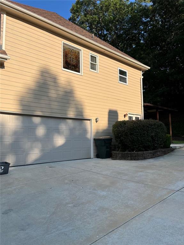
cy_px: 122
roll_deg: +1.5
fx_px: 184
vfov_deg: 67.3
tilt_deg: +4.4
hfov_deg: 53.1
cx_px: 92
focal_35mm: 26
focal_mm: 5.1
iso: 50
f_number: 1.6
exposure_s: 1/2825
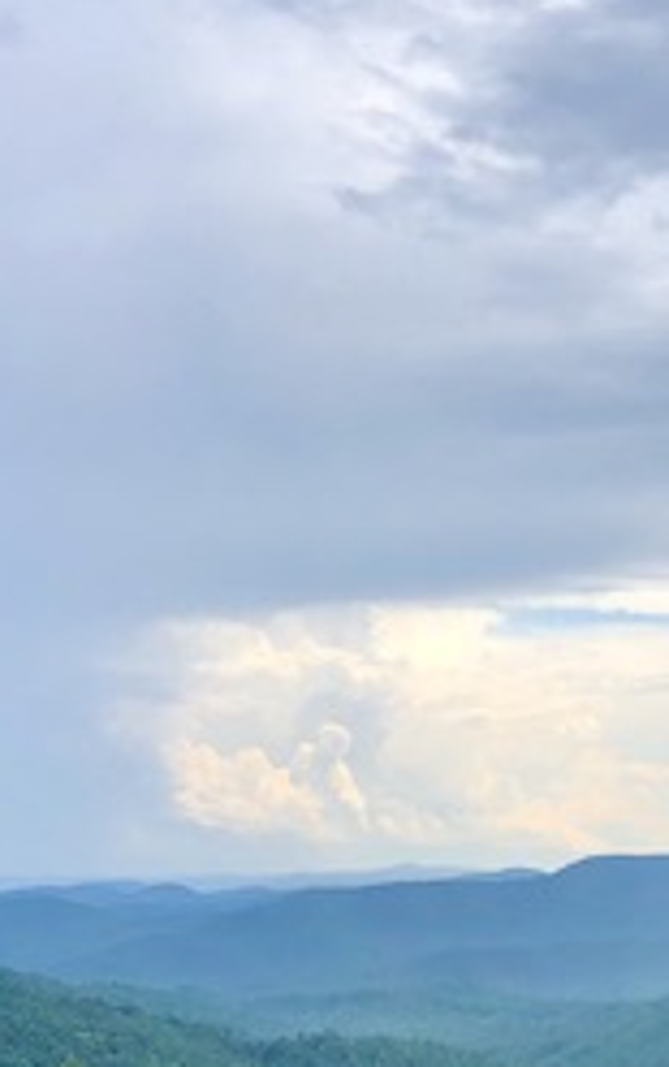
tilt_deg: +0.4
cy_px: 877
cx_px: 479
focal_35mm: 72
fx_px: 2094
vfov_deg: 27.9
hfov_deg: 18.1
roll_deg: +0.1
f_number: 1.8
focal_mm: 4
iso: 20
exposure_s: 1/1715
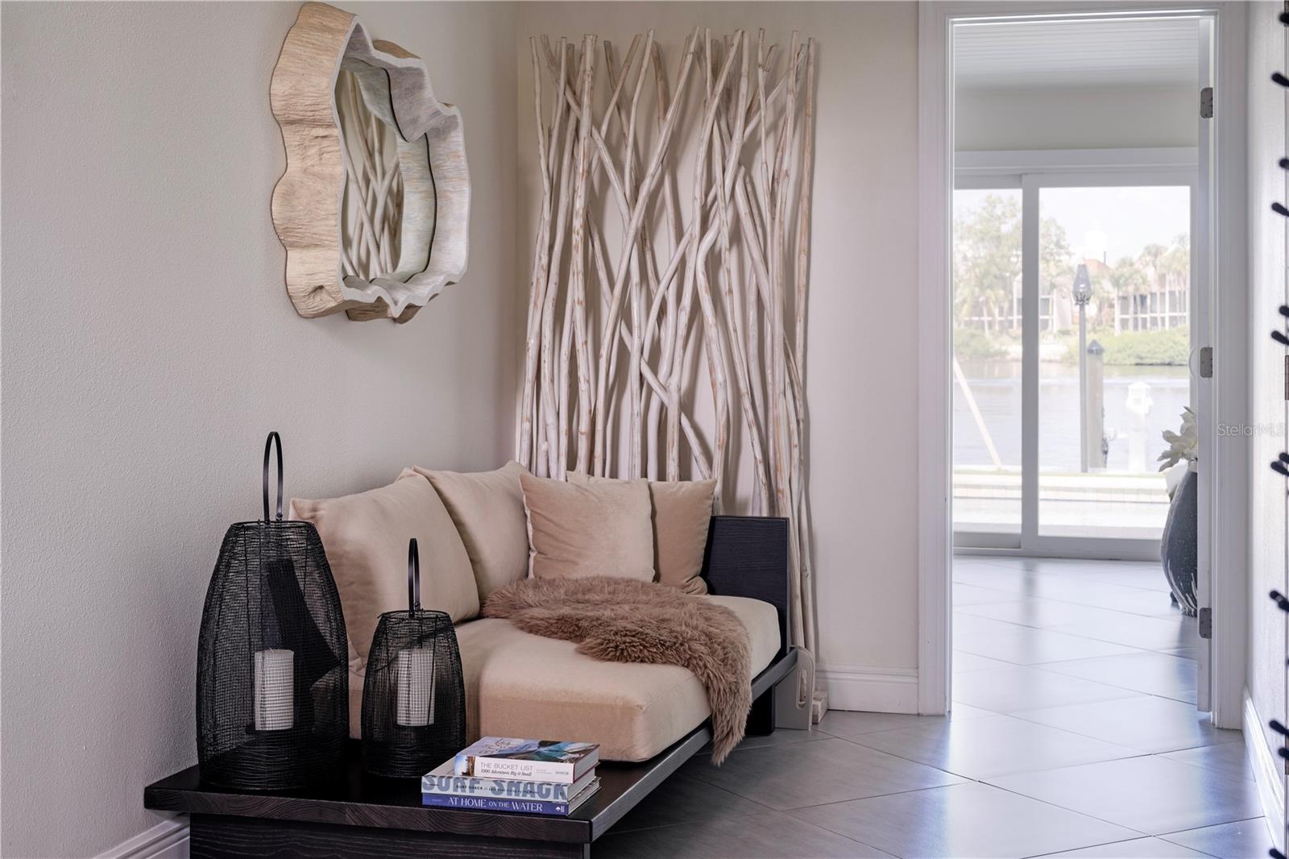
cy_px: 430
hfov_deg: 39.6
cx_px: 644
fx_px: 1790
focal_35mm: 50
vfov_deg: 27.0
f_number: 8
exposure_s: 1/6
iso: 320
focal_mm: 50
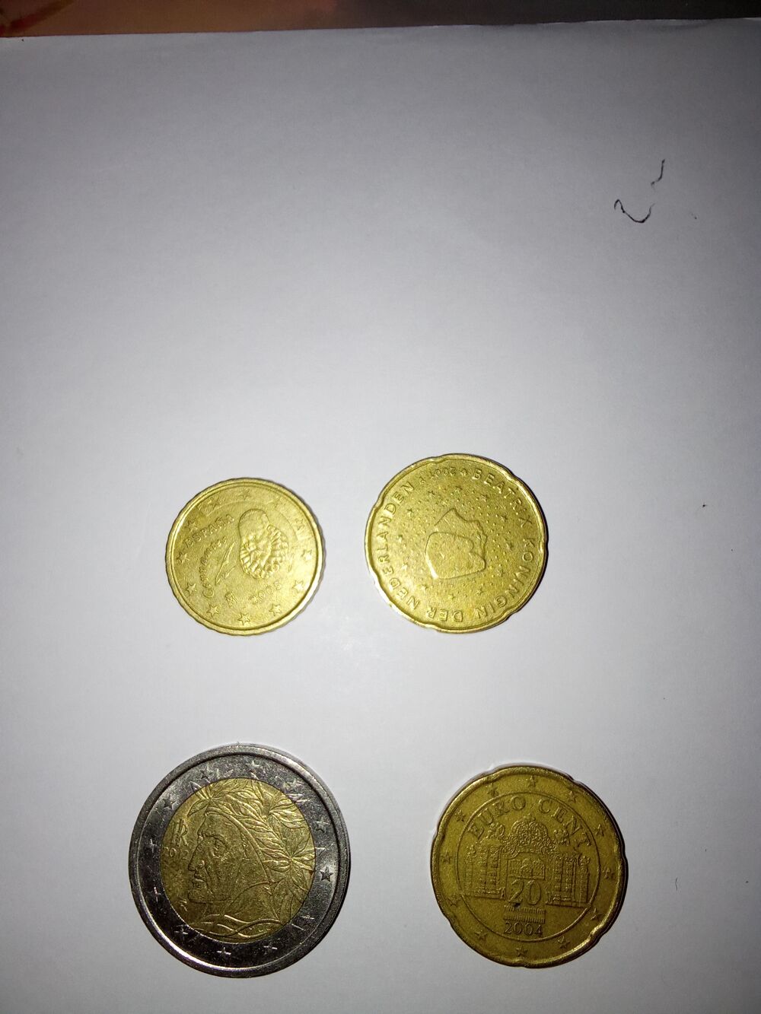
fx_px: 821
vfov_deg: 63.4
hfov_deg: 49.8
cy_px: 507
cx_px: 380
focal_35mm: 28
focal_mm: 2.87
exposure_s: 1/230
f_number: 2
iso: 100
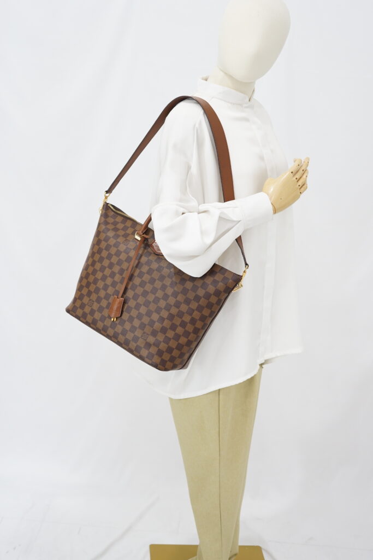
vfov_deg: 39.6
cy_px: 280
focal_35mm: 50
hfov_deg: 27.0
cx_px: 186
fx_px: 777
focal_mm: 50
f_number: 6.3
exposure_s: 1/8
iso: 640
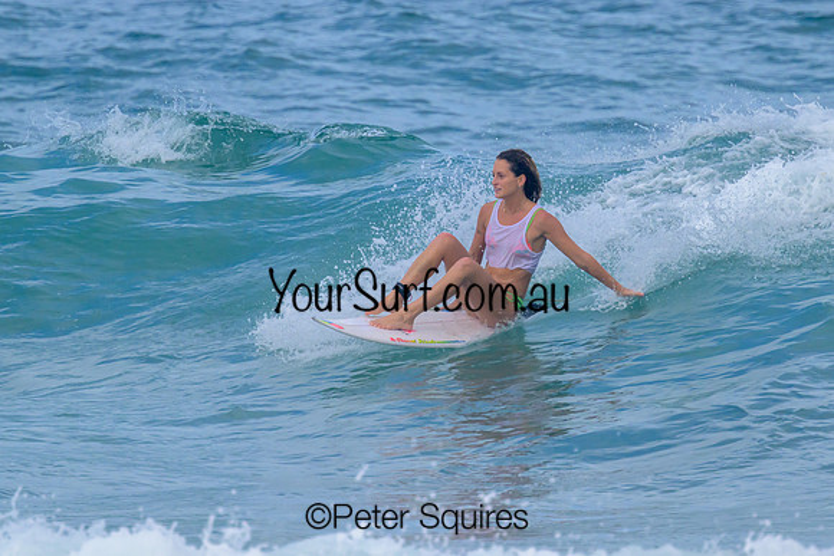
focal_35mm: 1117
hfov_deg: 1.8
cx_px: 461
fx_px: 25891
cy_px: 175
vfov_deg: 1.2
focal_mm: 800
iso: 1100
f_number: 11
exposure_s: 1/1600
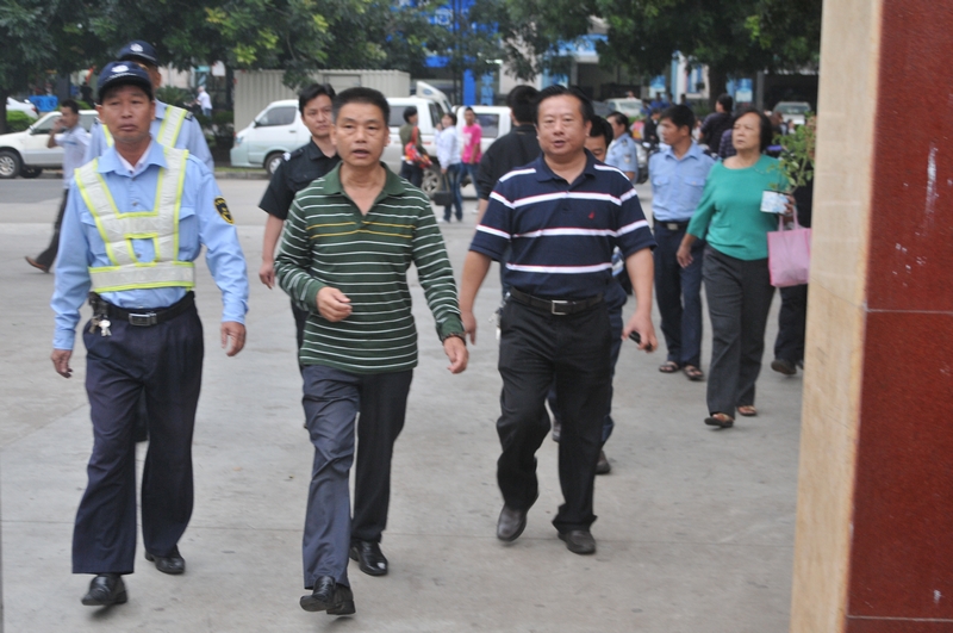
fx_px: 1507
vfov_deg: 23.7
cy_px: 316
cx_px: 476
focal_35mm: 57
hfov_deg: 35.1
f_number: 4.8
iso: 640
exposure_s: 1/90
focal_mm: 38
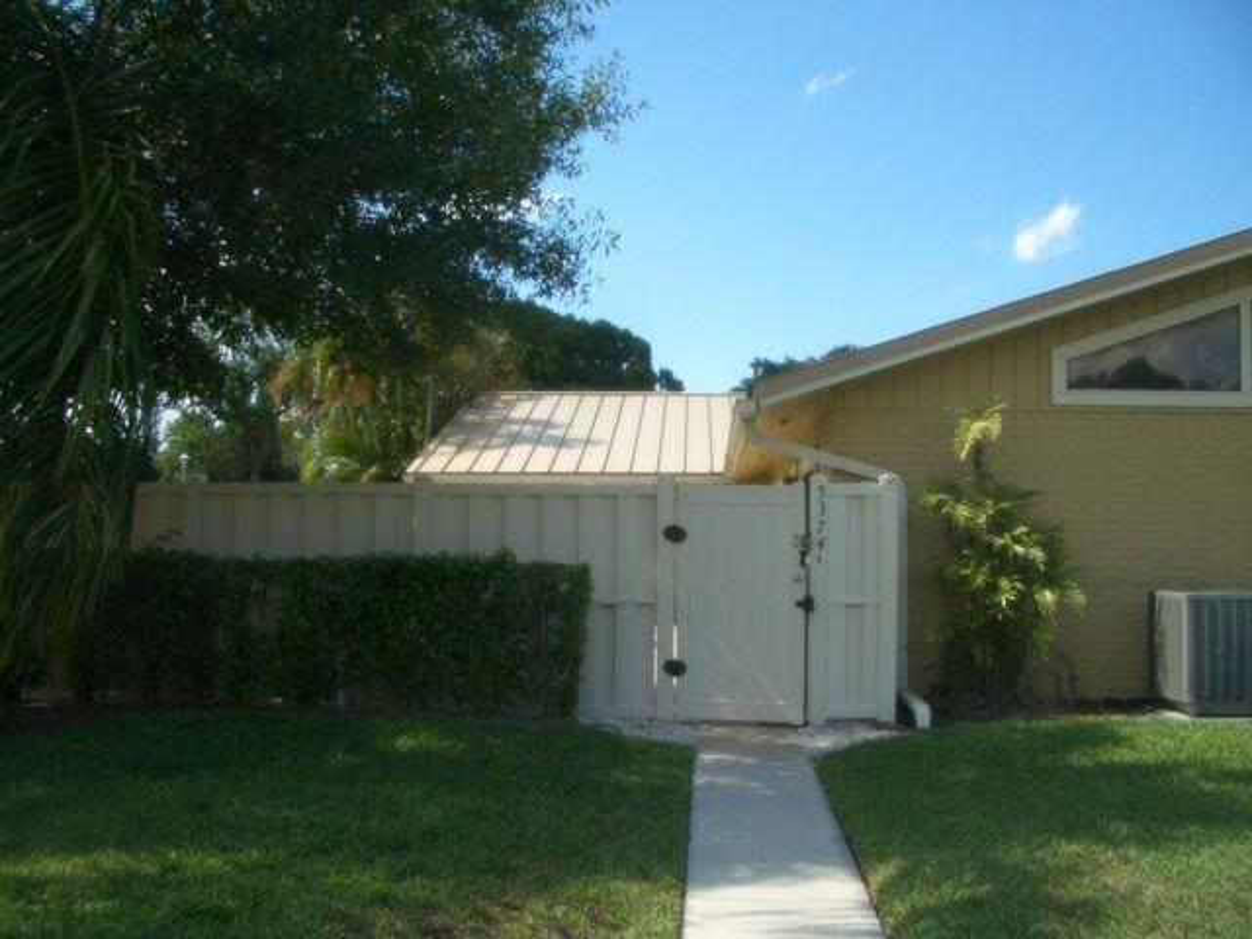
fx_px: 1266
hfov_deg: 52.6
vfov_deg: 40.7
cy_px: 470
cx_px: 626
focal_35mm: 35
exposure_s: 1/320
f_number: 4.3
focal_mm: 5.8
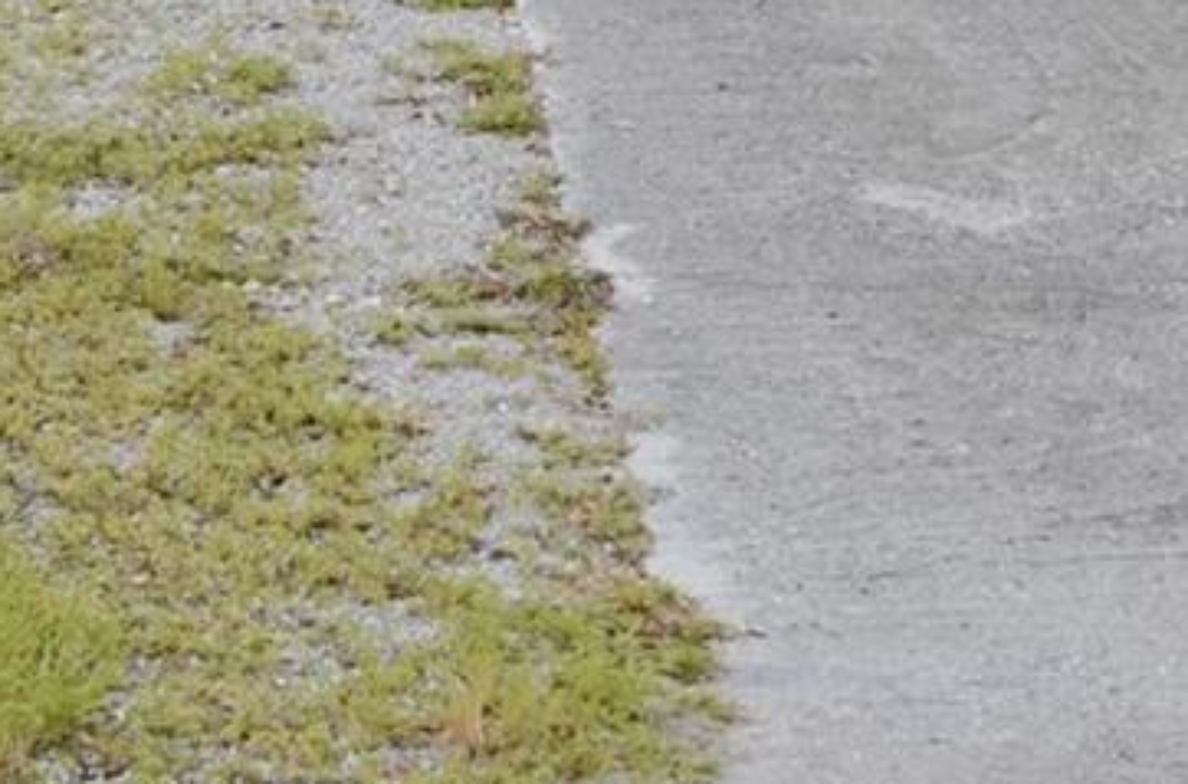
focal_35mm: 146
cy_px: -815
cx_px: 1191
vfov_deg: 8.8
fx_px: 4803
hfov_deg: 13.9
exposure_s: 1/250
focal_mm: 22
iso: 140
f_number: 8
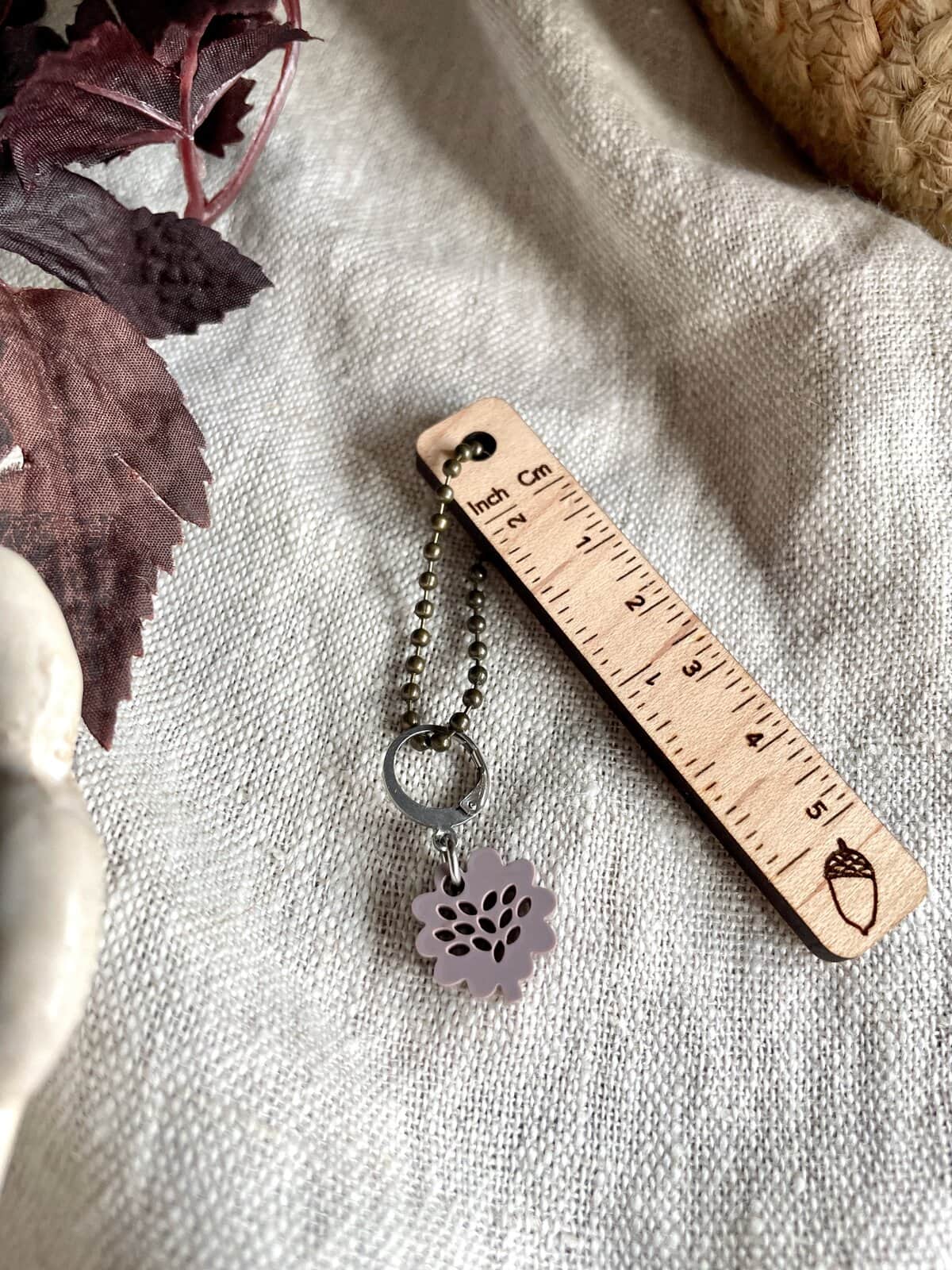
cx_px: 476
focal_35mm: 26
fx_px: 953
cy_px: 635
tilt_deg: -62.9
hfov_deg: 53.1
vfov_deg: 67.3
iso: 125
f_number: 1.6
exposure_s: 1/121
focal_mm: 4.2
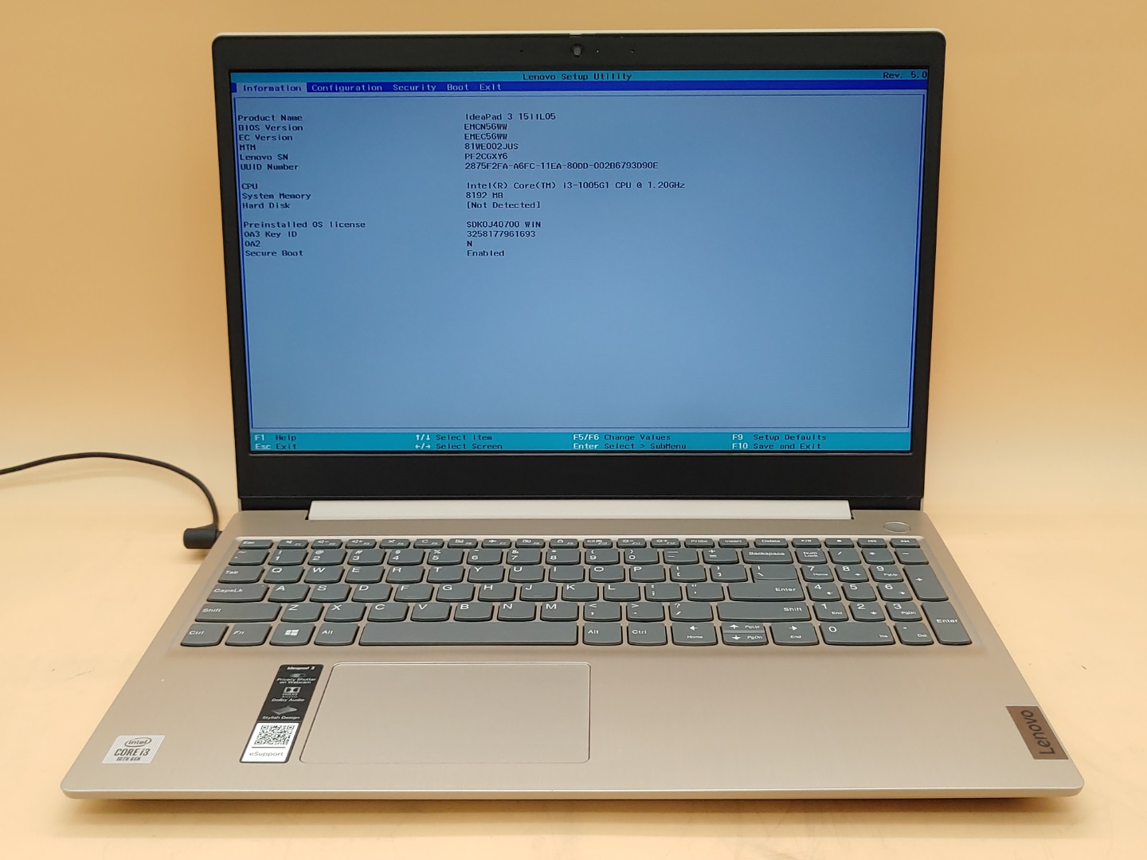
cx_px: 574
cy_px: 430
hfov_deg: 47.9
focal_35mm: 39
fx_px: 1292
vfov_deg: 36.8
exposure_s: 1/120
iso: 50
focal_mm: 4.36
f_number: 1.8
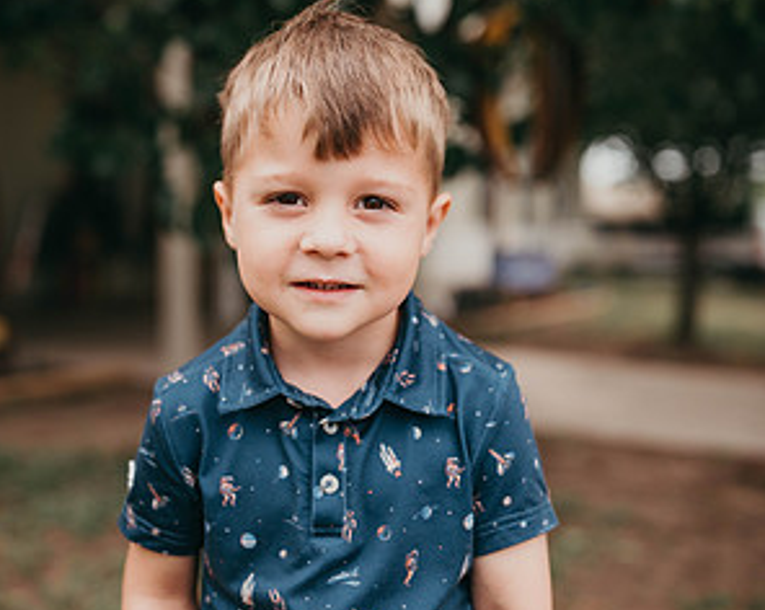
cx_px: 380
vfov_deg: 30.1
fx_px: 1131
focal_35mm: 50
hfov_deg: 37.4
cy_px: 256
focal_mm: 35
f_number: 1.8
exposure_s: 1/2000
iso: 50
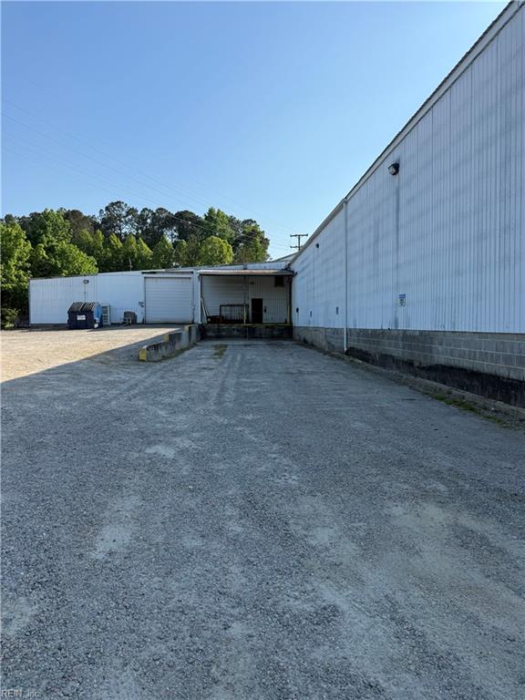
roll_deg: +0.6
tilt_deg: -2.4
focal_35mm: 24
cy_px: 350
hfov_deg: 56.8
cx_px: 262
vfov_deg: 71.6
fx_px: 485
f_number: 1.78
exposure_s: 1/3425
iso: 80
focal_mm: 6.76
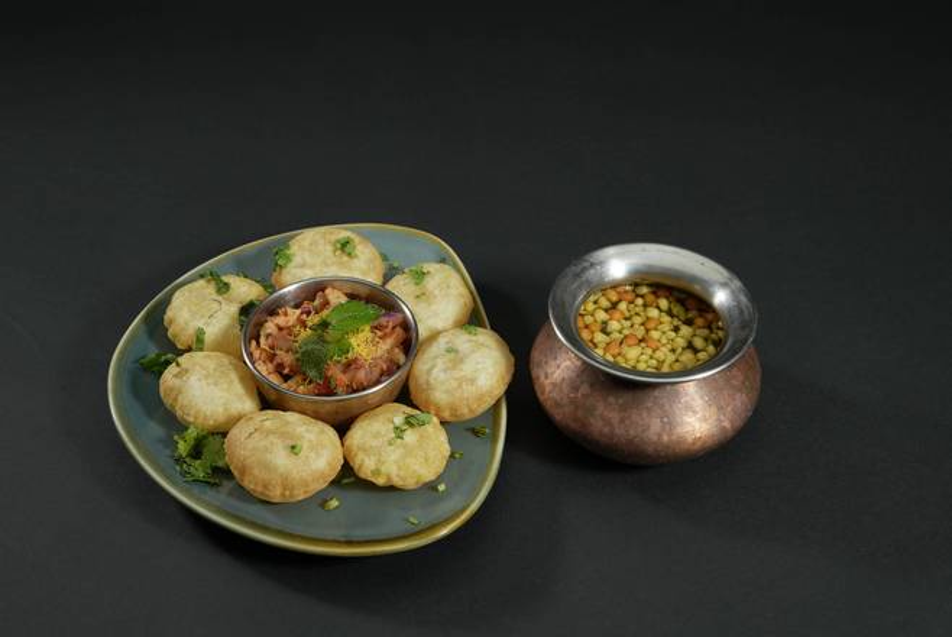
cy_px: 318
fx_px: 1323
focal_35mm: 50
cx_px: 476
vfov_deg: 27.0
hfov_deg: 39.6
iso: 320
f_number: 8
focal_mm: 50
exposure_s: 1/50
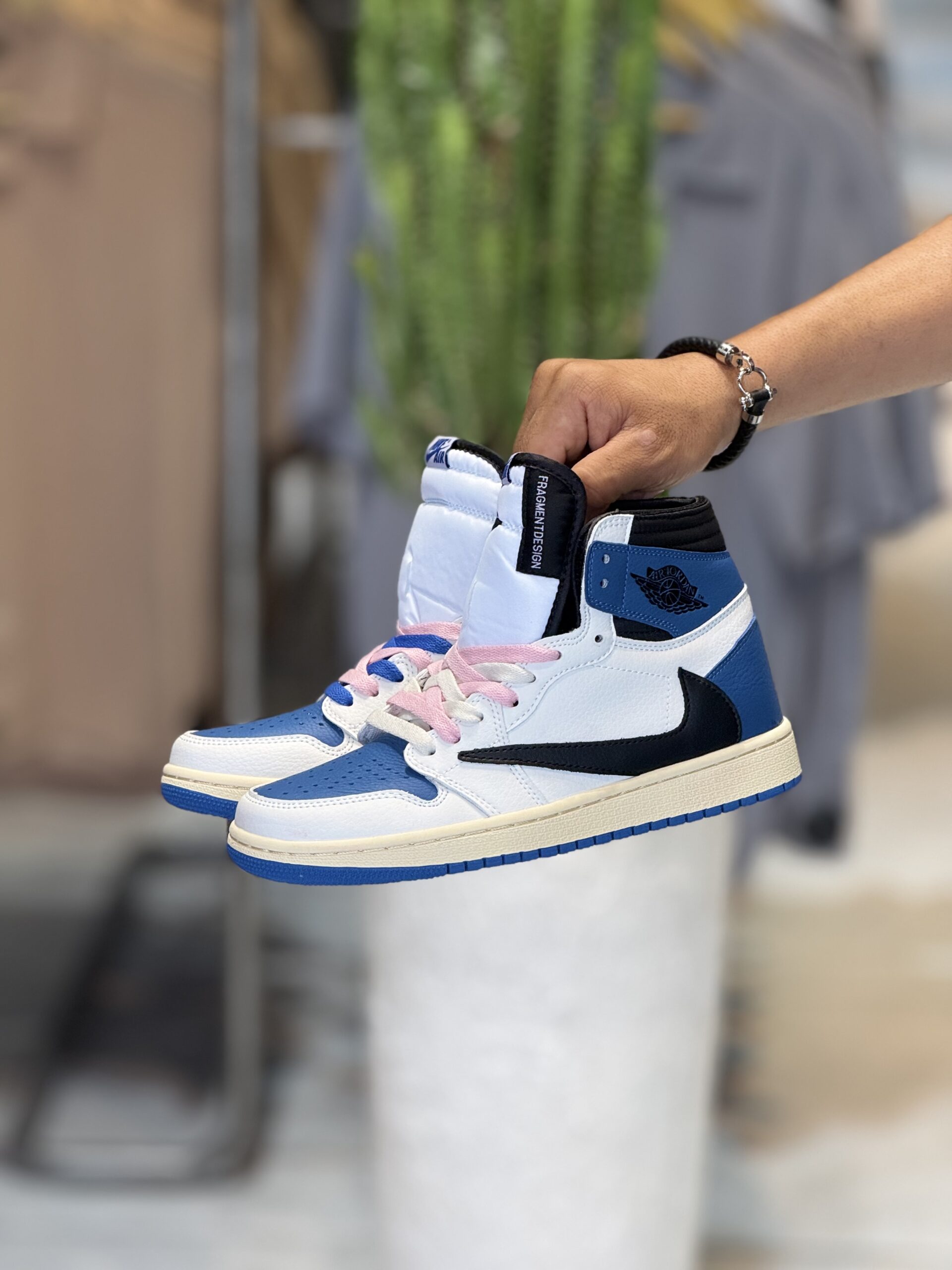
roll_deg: -1.2
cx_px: 476
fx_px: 4400
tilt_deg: -11.7
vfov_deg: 16.4
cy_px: 635
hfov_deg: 12.3
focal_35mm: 120
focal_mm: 15.66
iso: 100
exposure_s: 1/100
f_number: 2.8
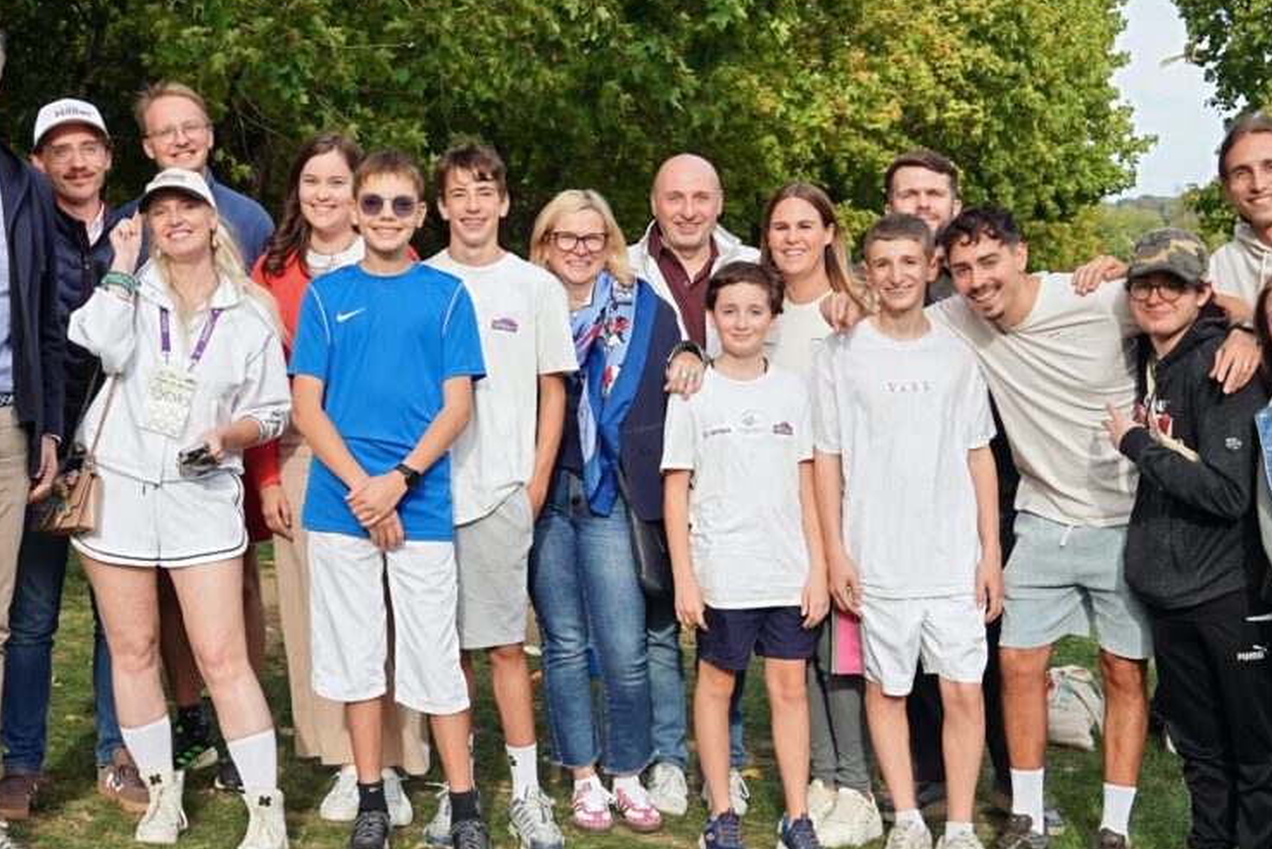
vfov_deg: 27.0
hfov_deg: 39.6
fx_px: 1767
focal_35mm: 50
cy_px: 486
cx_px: 645
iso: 100
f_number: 5.6
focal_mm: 36
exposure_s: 1/200
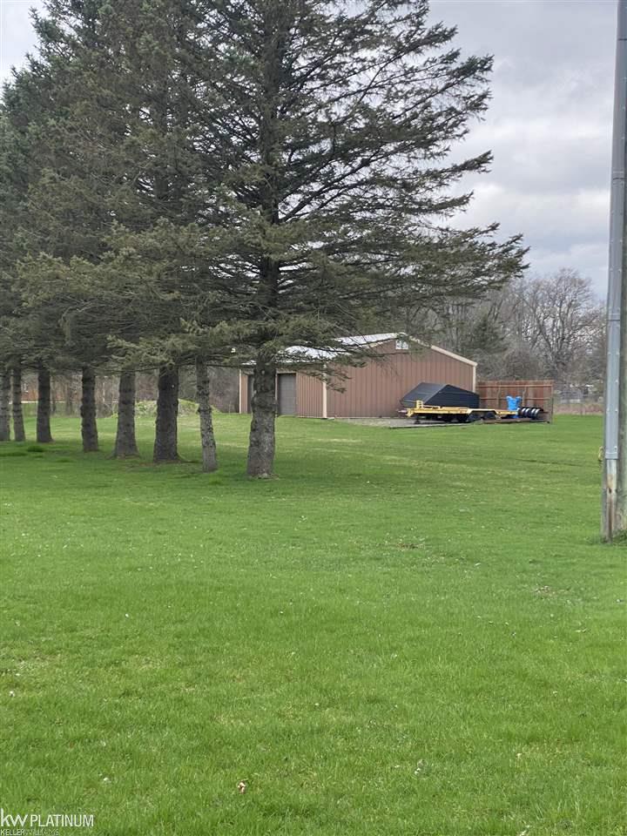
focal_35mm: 52
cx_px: 314
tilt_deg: -0.5
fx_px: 1256
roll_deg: -0.8
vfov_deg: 36.8
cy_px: 418
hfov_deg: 28.0
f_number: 2
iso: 20
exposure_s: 1/578
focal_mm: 6
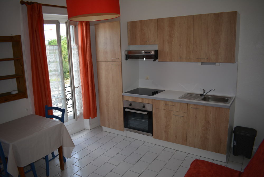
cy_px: 88
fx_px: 198
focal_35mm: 27
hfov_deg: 67.4
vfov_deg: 48.0
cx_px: 132
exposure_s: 1/125
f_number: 3.5
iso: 280
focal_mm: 18
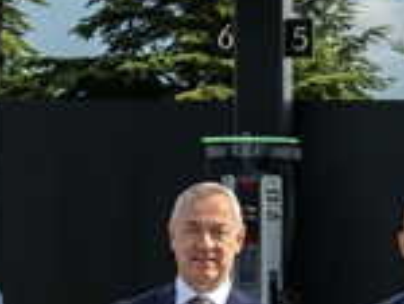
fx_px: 2934
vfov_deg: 5.9
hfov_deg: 7.7
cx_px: 692
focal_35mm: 251
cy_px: 268
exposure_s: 1/200
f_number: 5
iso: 200
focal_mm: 32.9
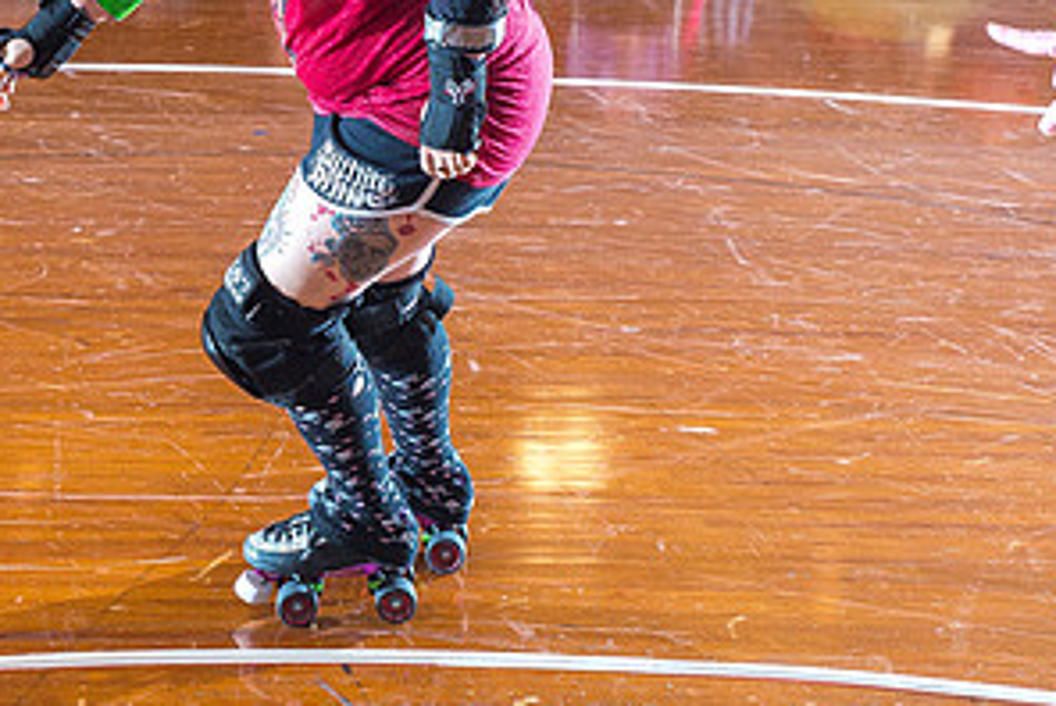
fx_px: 2643
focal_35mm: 90
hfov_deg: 22.4
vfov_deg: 15.1
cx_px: 282
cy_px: 87
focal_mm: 46
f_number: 5.6
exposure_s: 1/160
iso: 800
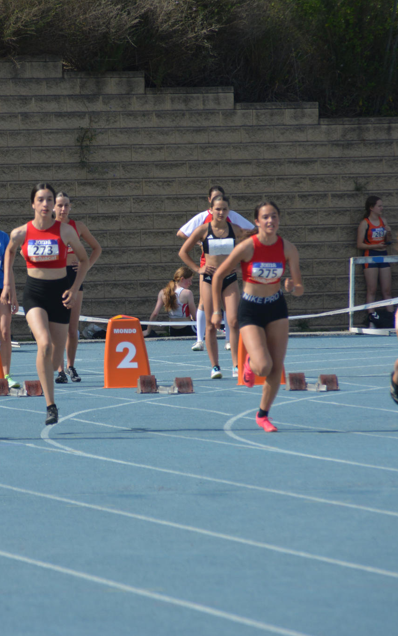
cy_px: 318
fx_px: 7981
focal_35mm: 460
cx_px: 51
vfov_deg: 4.6
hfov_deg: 2.9
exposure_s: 1/1600
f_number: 6.3
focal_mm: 200
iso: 400
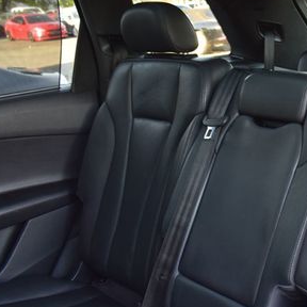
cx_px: 330
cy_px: 115
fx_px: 512
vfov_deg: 33.2
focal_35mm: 51
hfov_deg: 30.2
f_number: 6.3
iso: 400
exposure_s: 1/15
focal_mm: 18
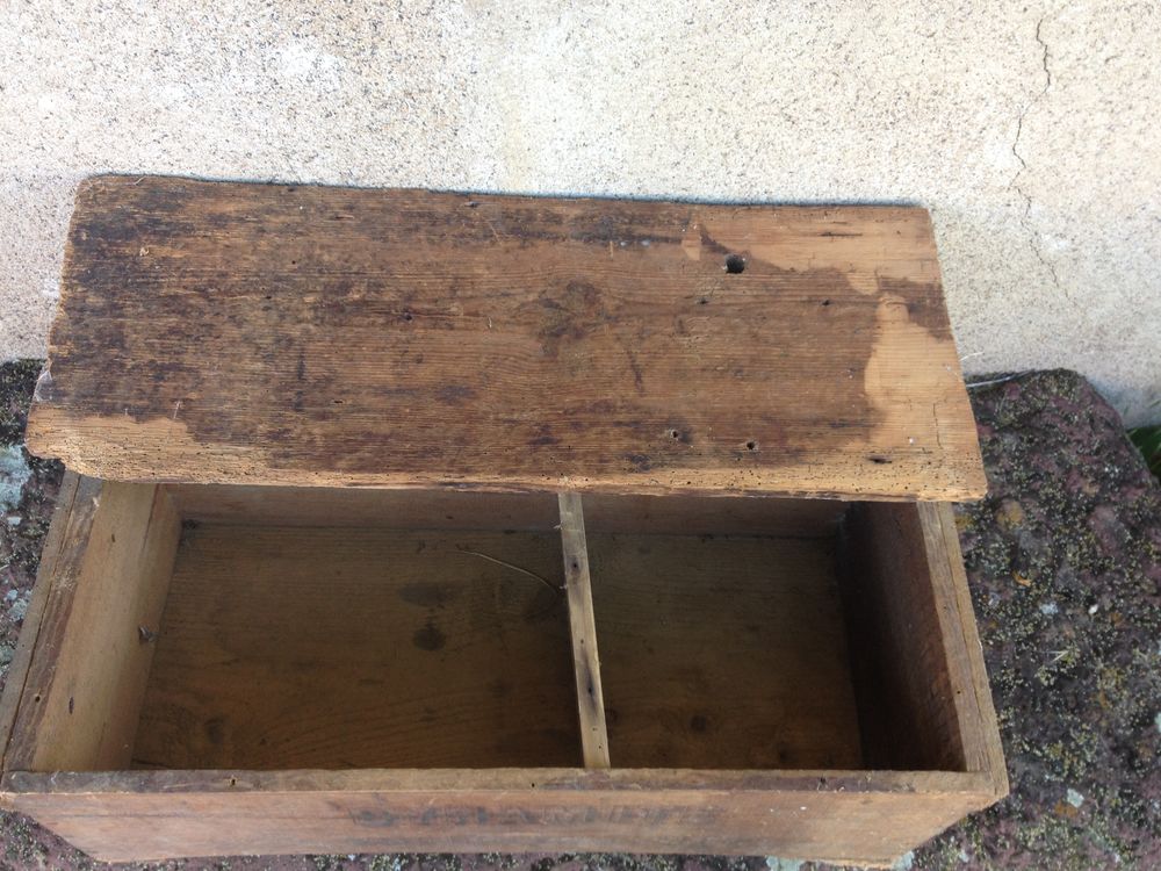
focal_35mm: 35
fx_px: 1174
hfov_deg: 52.6
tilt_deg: -65.9
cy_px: 436
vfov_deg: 40.7
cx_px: 580
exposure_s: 1/40
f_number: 2.4
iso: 50
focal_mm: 4.28
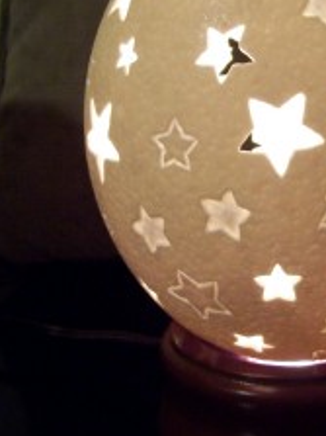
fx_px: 767
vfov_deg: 31.7
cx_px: 277
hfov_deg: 23.5
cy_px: 188
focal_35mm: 61
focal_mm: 5.6
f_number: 2.7
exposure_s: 1/15
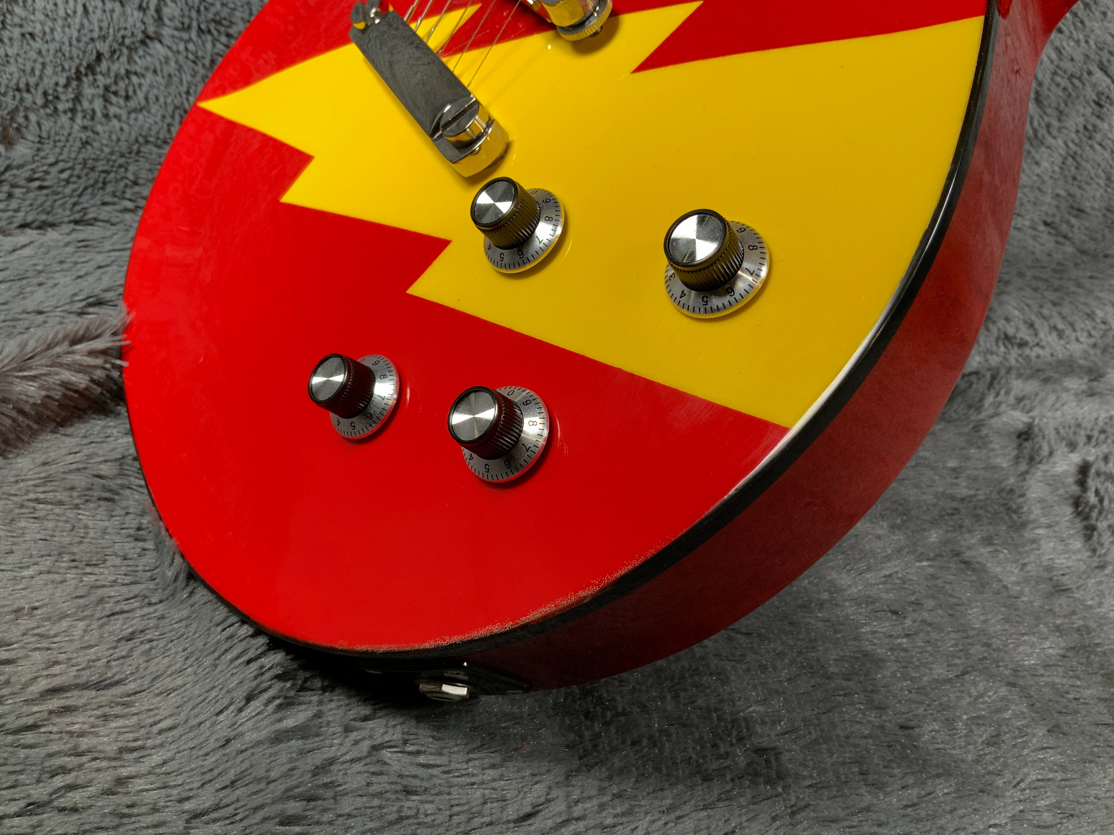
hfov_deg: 61.7
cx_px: 557
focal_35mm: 29
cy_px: 418
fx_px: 933
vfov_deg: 48.2
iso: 32
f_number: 1.8
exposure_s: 1/104
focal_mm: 3
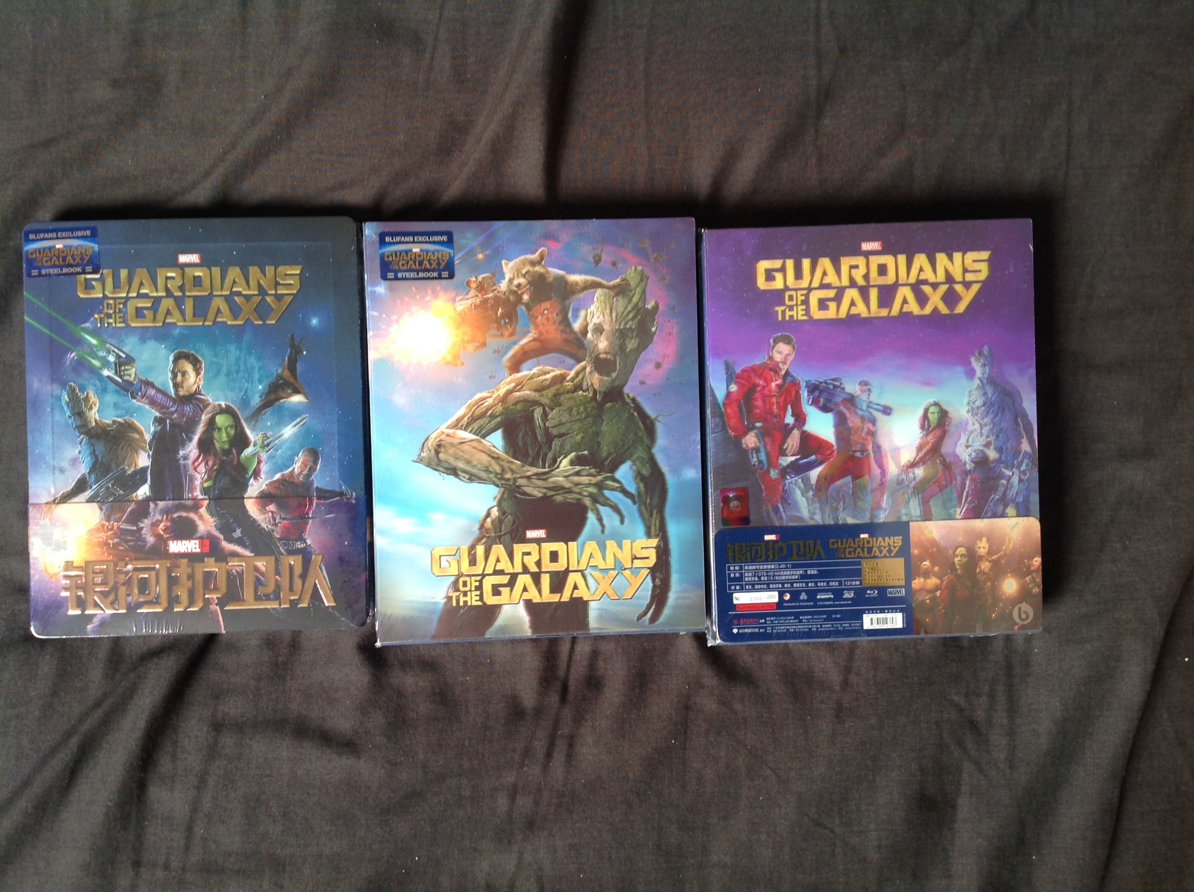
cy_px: 446
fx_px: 1205
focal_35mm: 35
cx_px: 597
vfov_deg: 40.6
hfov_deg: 52.7
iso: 50
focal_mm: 4.28
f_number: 2.4
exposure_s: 1/15
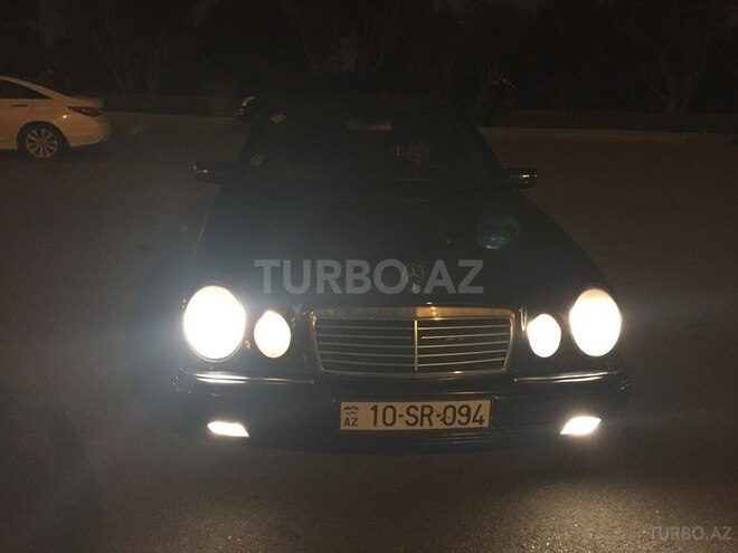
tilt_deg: -17.8
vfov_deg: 48.2
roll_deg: -1.3
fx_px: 618
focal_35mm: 29
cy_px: 276
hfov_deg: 61.7
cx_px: 369
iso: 320
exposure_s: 1/17
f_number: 2.2
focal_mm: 4.15
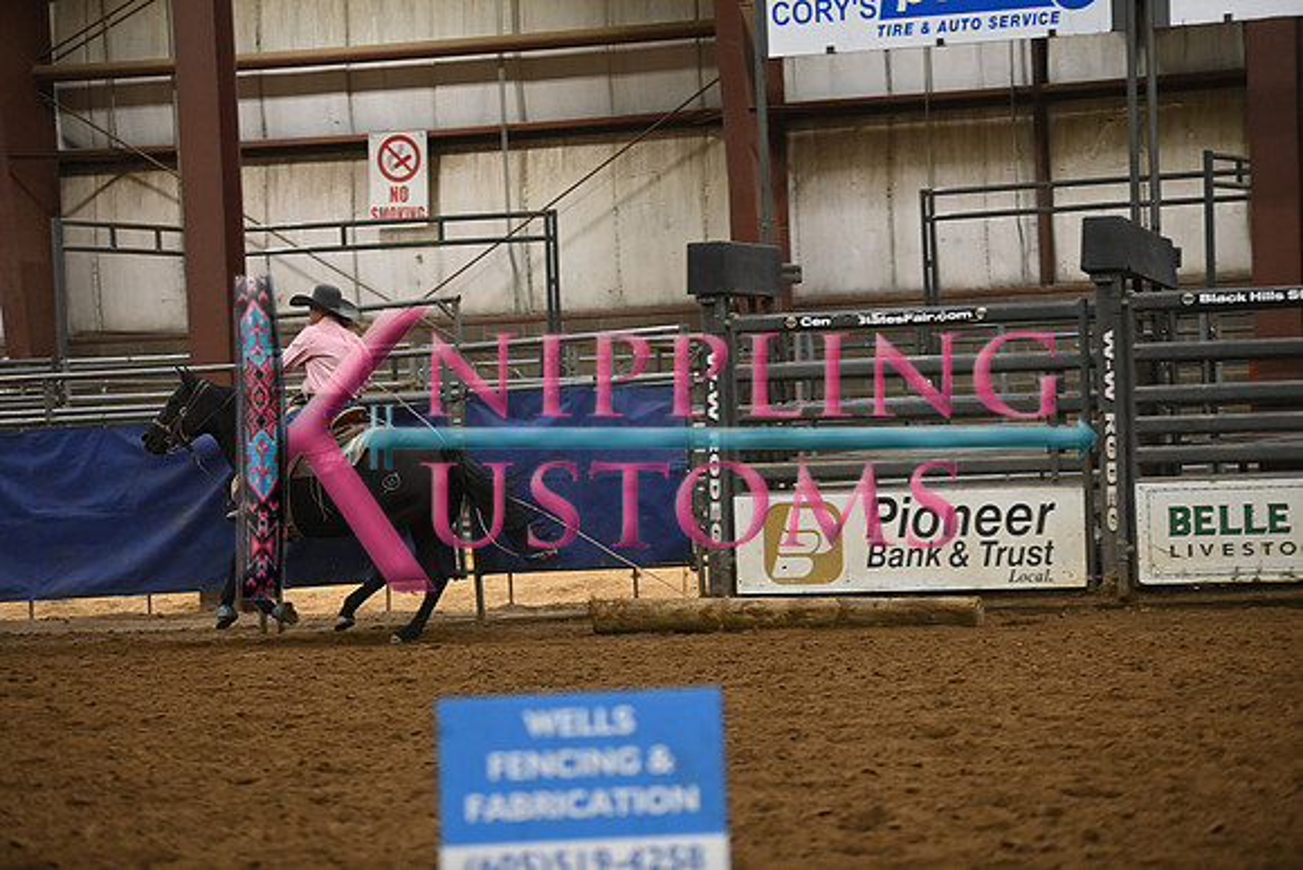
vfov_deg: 10.6
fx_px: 4706
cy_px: 435
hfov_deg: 15.8
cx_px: 652
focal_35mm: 130
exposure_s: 1/400
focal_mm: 130
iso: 5000
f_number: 2.8
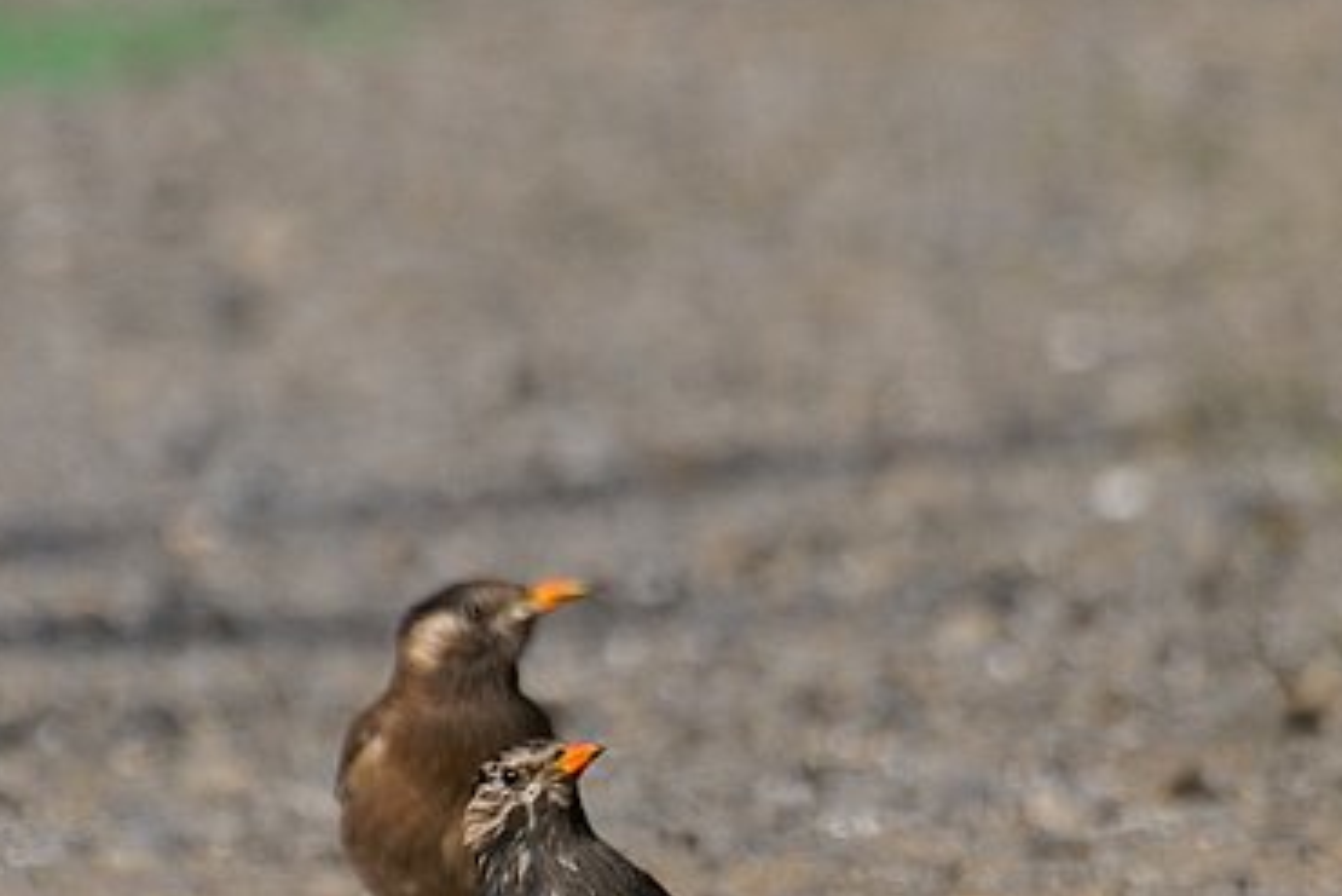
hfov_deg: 1.7
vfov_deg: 1.1
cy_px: 803
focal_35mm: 1244
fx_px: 46389
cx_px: 613
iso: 125
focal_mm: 300
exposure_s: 1/500
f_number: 8
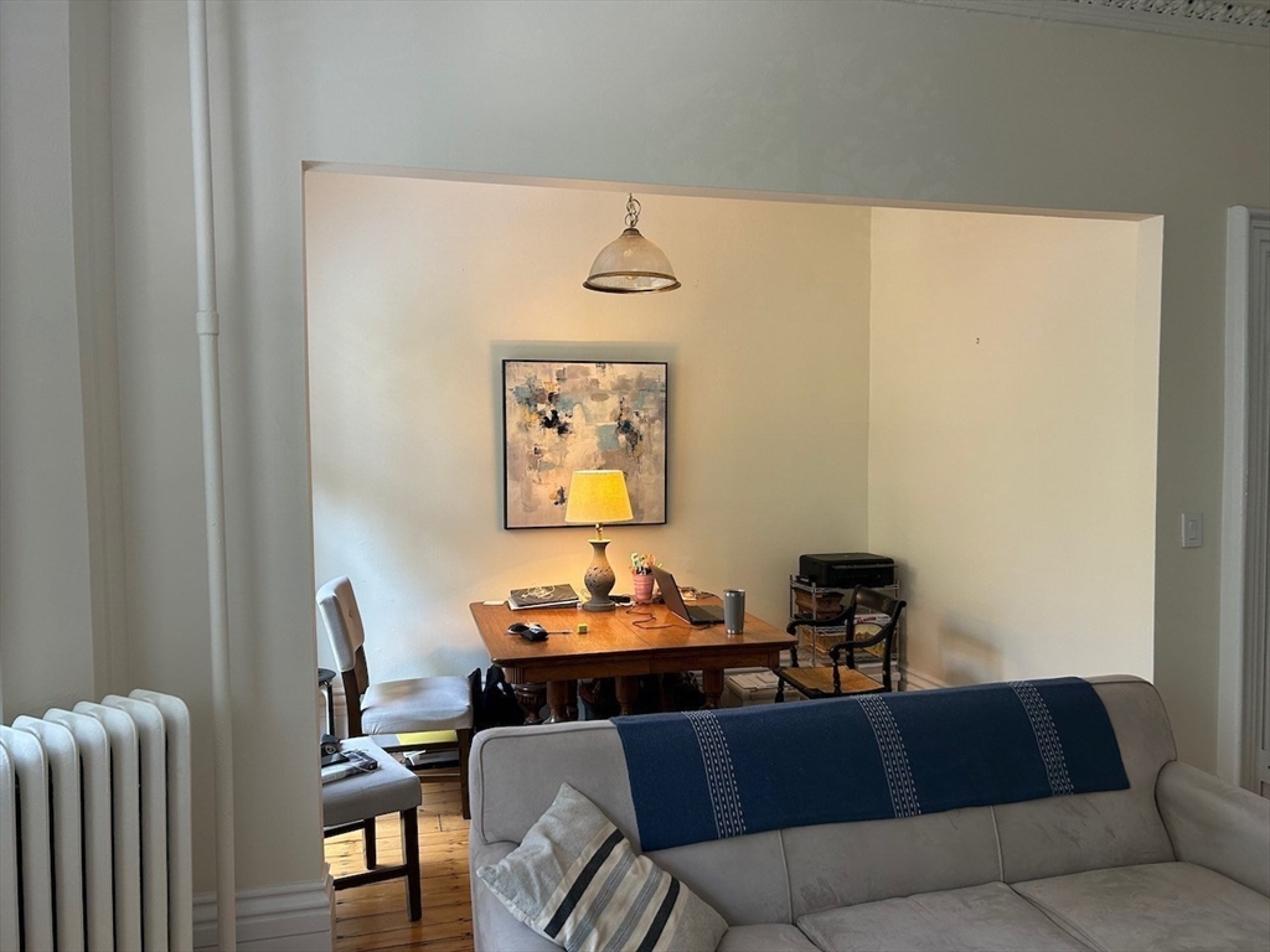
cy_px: 476
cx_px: 635
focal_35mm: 26
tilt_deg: -2.5
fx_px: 954
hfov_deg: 67.3
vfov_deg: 53.1
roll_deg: +0.7
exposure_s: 1/60
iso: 80
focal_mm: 5.7
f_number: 1.5
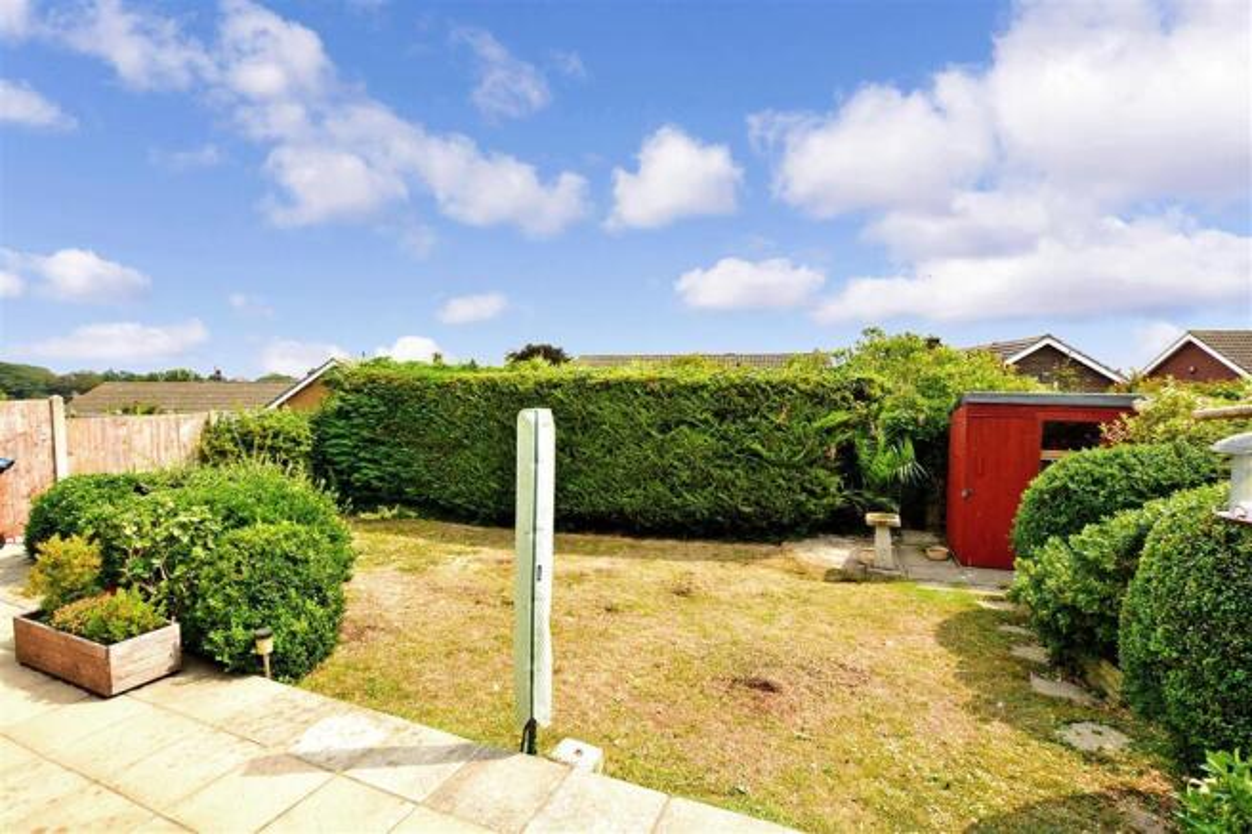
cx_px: 626
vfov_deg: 77.3
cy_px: 417
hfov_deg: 100.4
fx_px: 522
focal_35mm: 15
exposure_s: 1/200
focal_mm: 10
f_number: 16
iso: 400
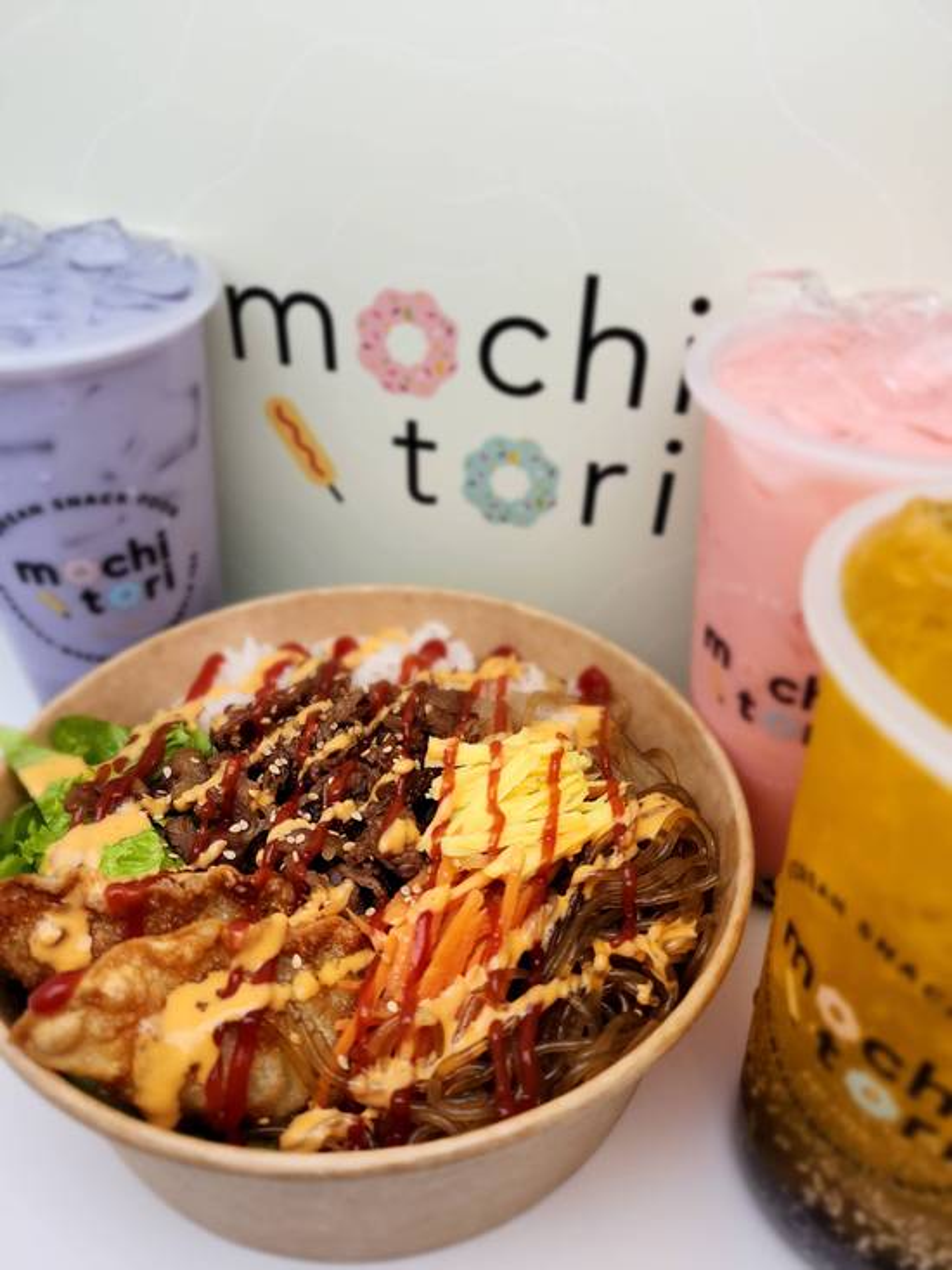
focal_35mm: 23
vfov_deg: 73.9
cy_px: 635
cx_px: 476
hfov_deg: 58.9
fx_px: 843
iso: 25
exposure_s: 1/209
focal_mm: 5.54
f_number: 1.8
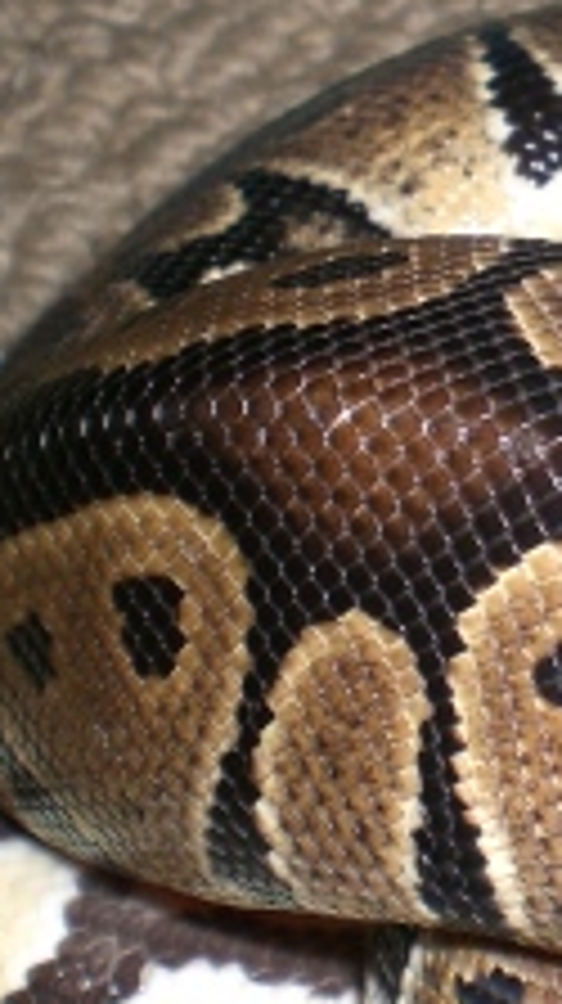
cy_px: 594
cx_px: 940
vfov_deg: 18.0
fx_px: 3161
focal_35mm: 119
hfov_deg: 9.7
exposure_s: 1/60
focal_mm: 6.3
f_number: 4.4
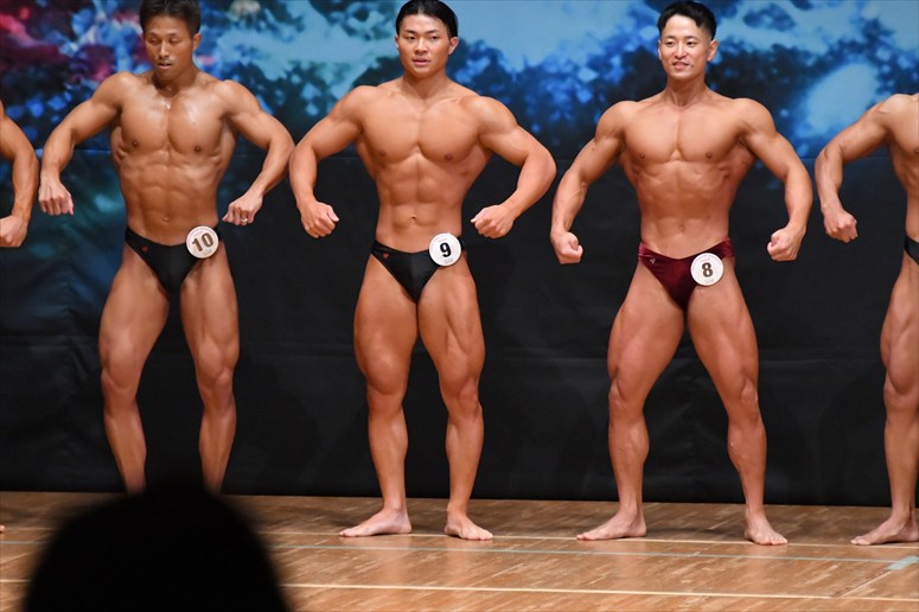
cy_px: 306
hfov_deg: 6.0
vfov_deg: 4.0
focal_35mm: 345
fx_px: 8803
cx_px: 460
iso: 8000
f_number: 5.6
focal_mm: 230
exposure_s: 1/400
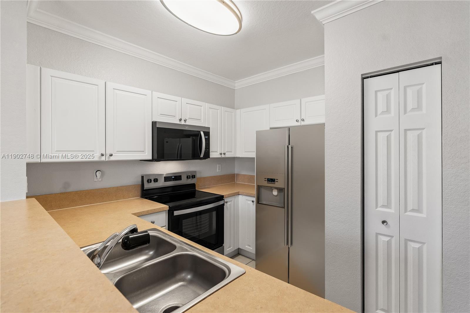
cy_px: 156
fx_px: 209
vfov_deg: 73.7
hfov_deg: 96.7
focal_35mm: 16
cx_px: 235
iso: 400
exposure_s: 1/20
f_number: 5
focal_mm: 16
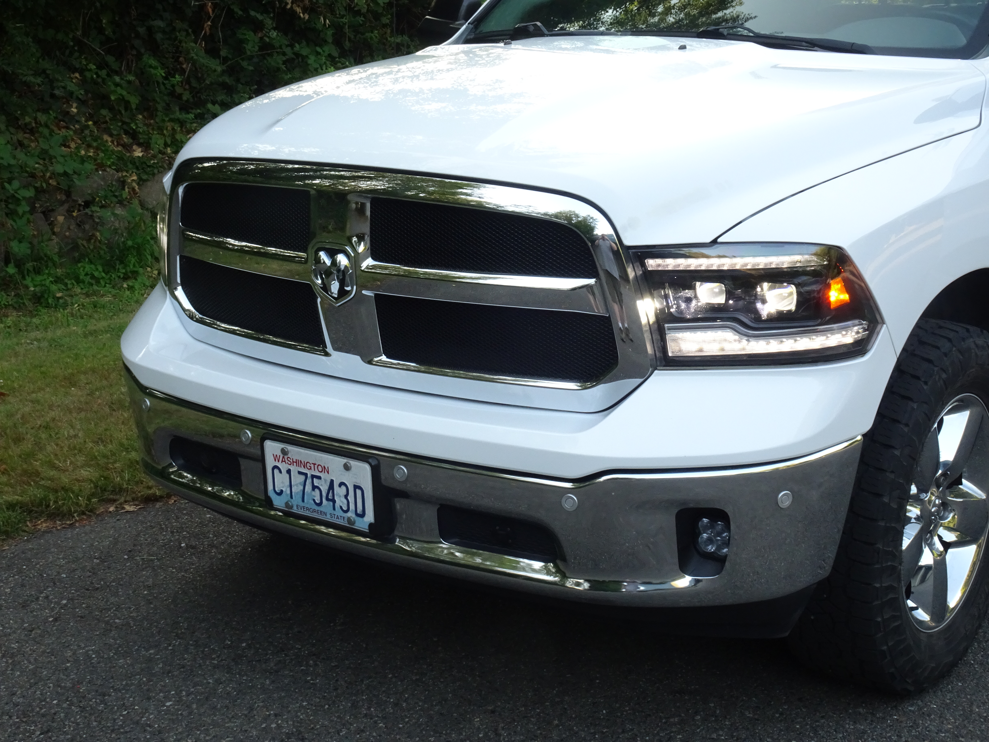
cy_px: 371
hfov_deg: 35.5
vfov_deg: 27.0
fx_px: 1543
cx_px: 494
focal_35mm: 54
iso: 250
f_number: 4.5
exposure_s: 1/60
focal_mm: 9.18
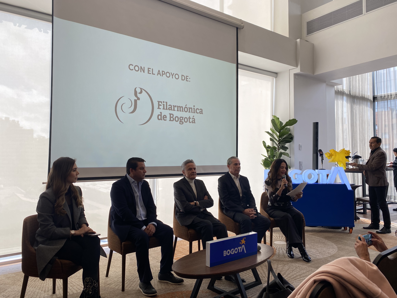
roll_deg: -0.1
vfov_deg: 53.1
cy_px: 149
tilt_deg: +2.5
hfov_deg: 67.3
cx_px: 198
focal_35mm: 26
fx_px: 298
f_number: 1.8
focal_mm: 4.25
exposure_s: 1/204
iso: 32
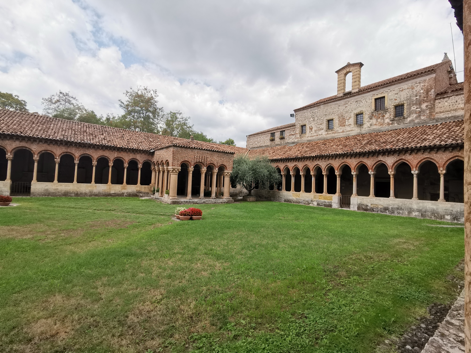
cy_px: 176
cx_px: 236
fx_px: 231
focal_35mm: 17
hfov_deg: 91.0
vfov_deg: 74.7
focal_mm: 2.23
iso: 50
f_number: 2.2
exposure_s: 1/1020
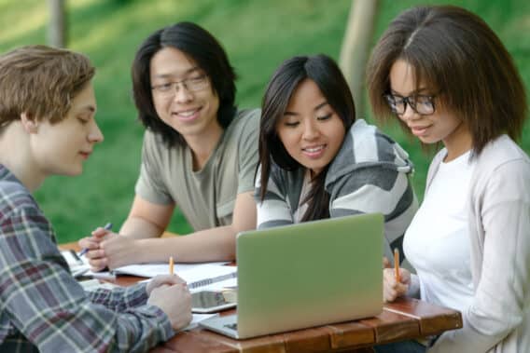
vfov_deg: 8.1
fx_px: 2503
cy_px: 176
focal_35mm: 170
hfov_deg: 12.1
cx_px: 265
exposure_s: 1/160
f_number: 3.2
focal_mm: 170
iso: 320
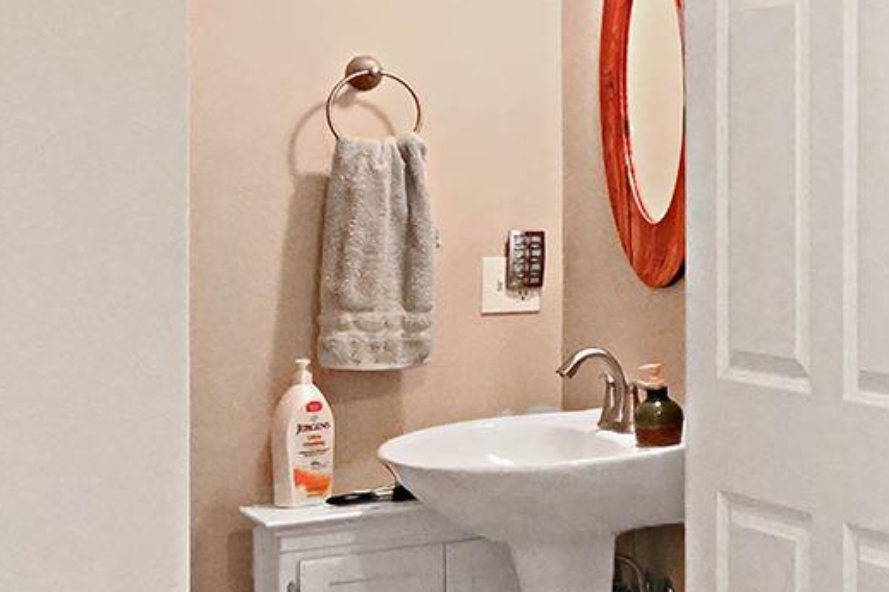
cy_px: 160
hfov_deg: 20.1
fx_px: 2049
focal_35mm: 83
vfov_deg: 16.4
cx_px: 1433
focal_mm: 14
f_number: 14
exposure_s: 1/8
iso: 4000
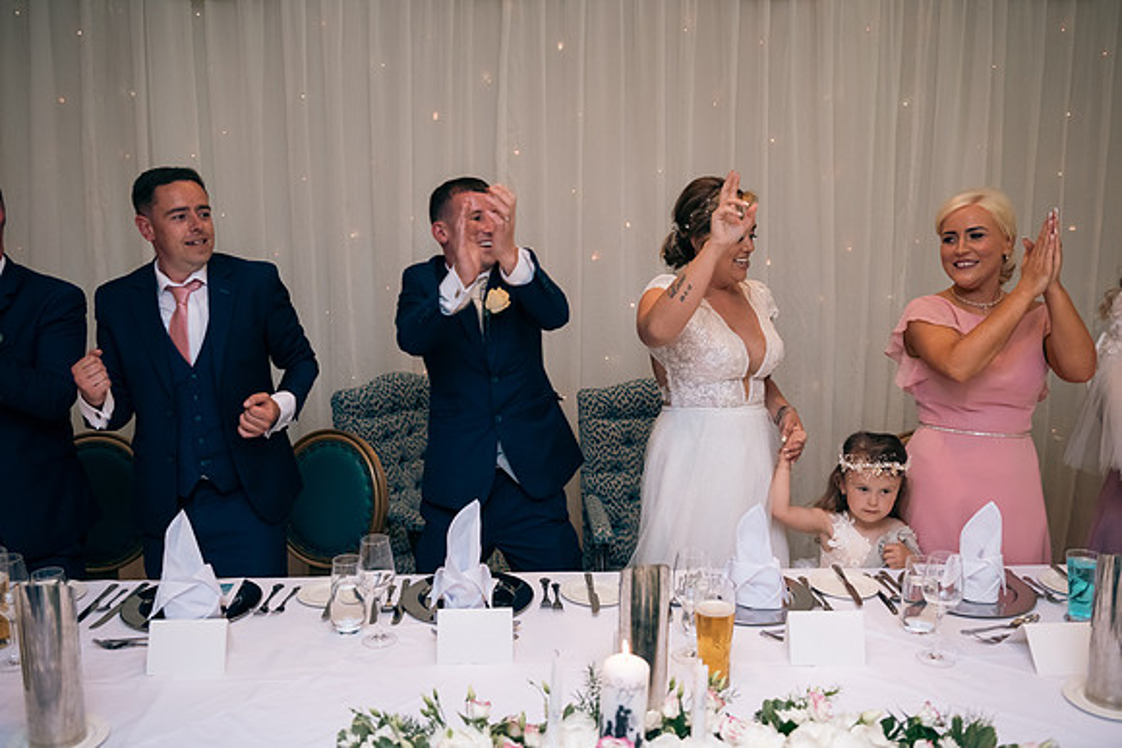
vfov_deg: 41.1
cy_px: 374
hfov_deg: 58.7
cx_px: 561
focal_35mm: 32
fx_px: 998
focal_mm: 32
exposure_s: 1/160
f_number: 3.5
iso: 640
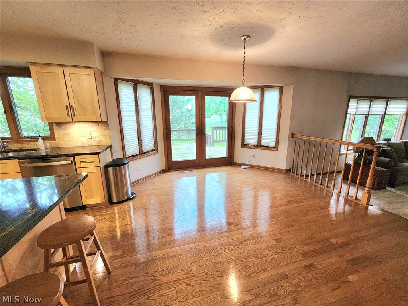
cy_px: 153
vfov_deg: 89.9
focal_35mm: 13
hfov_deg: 106.2
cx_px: 204
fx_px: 153
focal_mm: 2.2
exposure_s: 1/60.2
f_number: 2.2
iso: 320
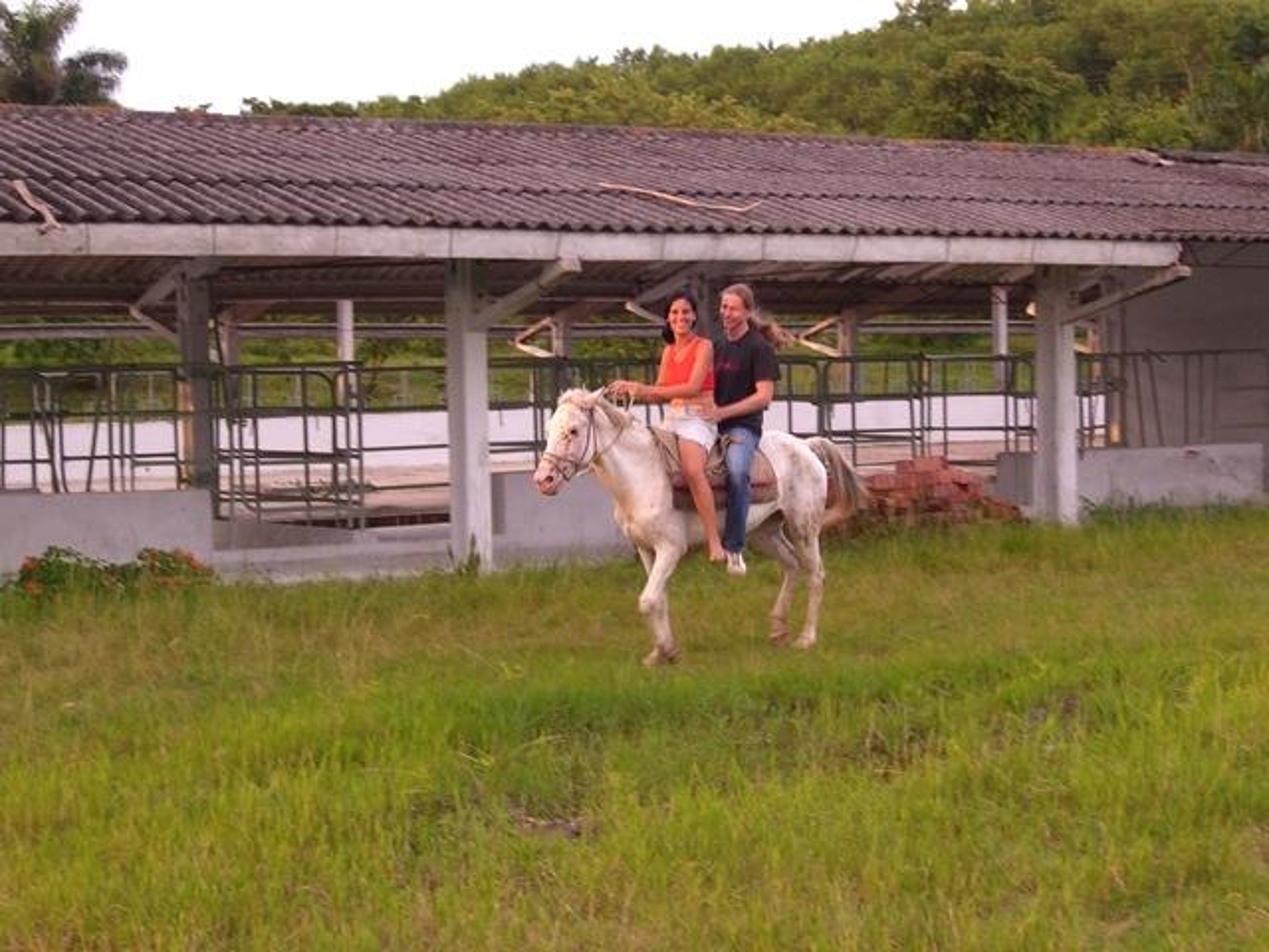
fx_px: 2493
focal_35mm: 68
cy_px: 476
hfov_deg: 28.6
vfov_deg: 21.6
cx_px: 634
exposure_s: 1/80
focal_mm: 14.2
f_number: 4
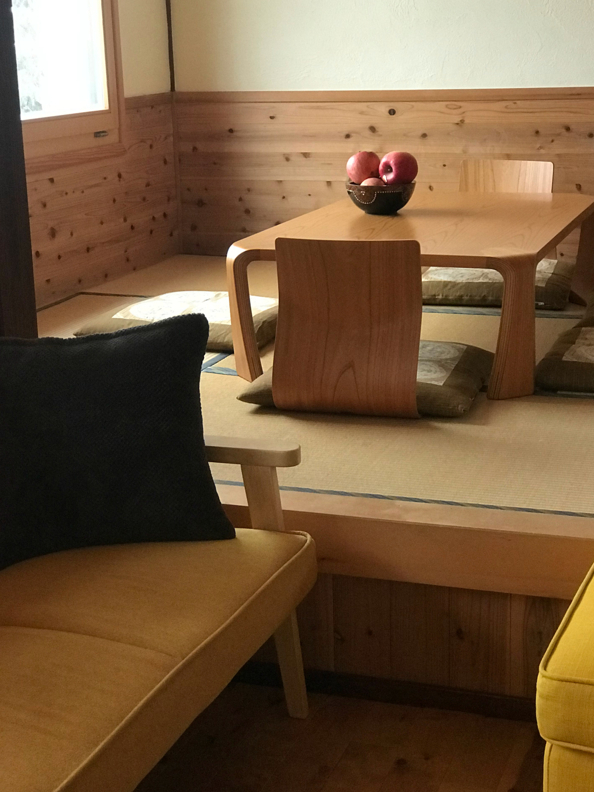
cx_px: 313
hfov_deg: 24.0
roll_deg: +1.4
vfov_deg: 31.7
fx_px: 1396
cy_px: 384
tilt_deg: -14.7
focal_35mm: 61
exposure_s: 1/60
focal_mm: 6.6
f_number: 2.8
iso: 640
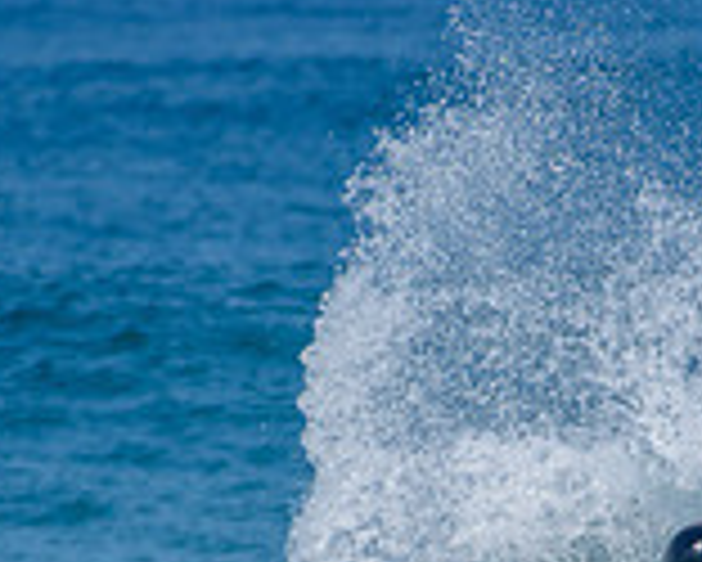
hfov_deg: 1.1
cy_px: 677
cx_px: 482
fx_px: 36361
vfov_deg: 0.9
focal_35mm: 1749
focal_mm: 500
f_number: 5.6
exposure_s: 1/2000
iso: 160
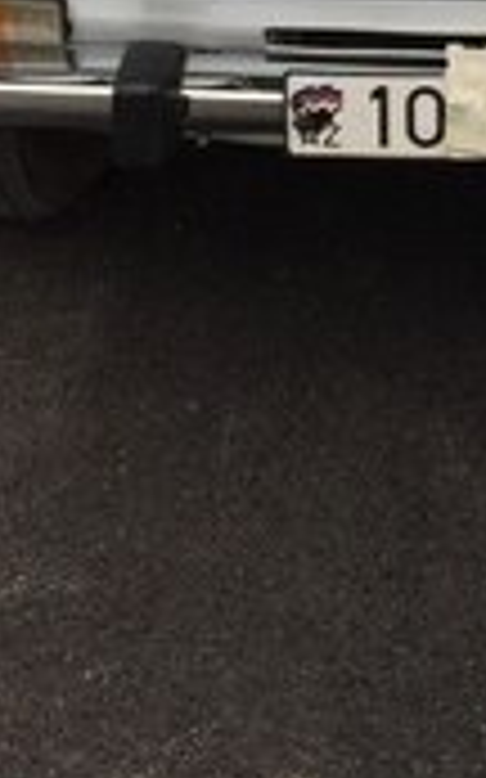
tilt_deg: -18.0
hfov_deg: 14.5
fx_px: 1866
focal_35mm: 88
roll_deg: -0.7
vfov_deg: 21.5
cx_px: 508
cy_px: -202
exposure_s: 1/565
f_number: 2.2
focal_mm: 4.15
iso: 32
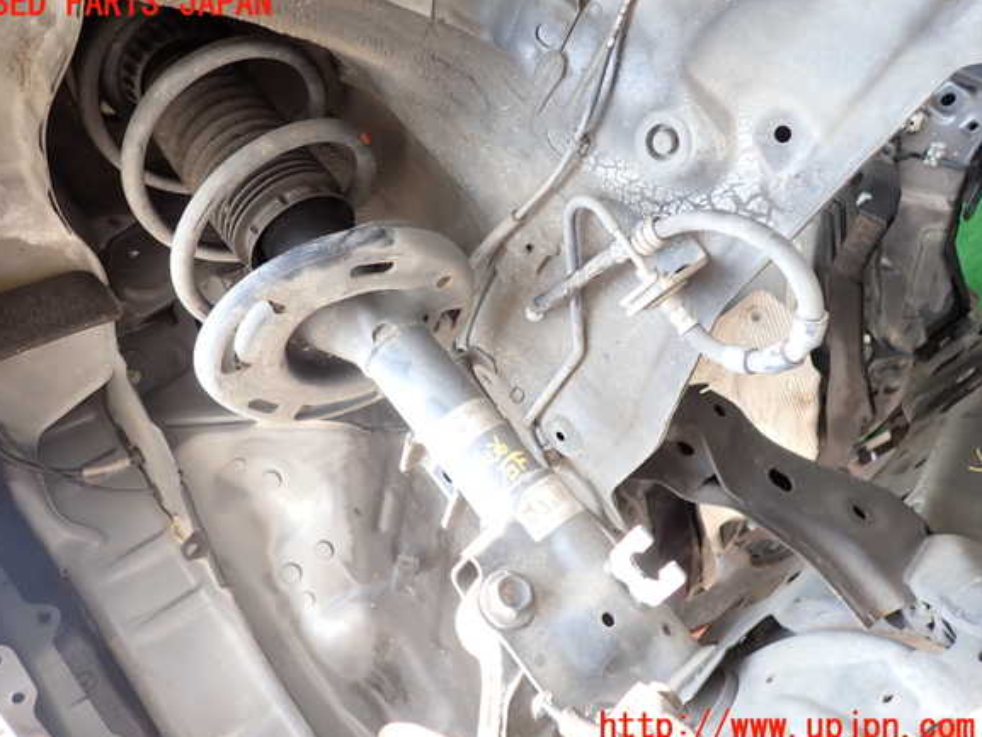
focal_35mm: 26
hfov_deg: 67.3
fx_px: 738
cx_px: 473
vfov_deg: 53.1
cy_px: 366
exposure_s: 1/80
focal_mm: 4.5
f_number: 2
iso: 100
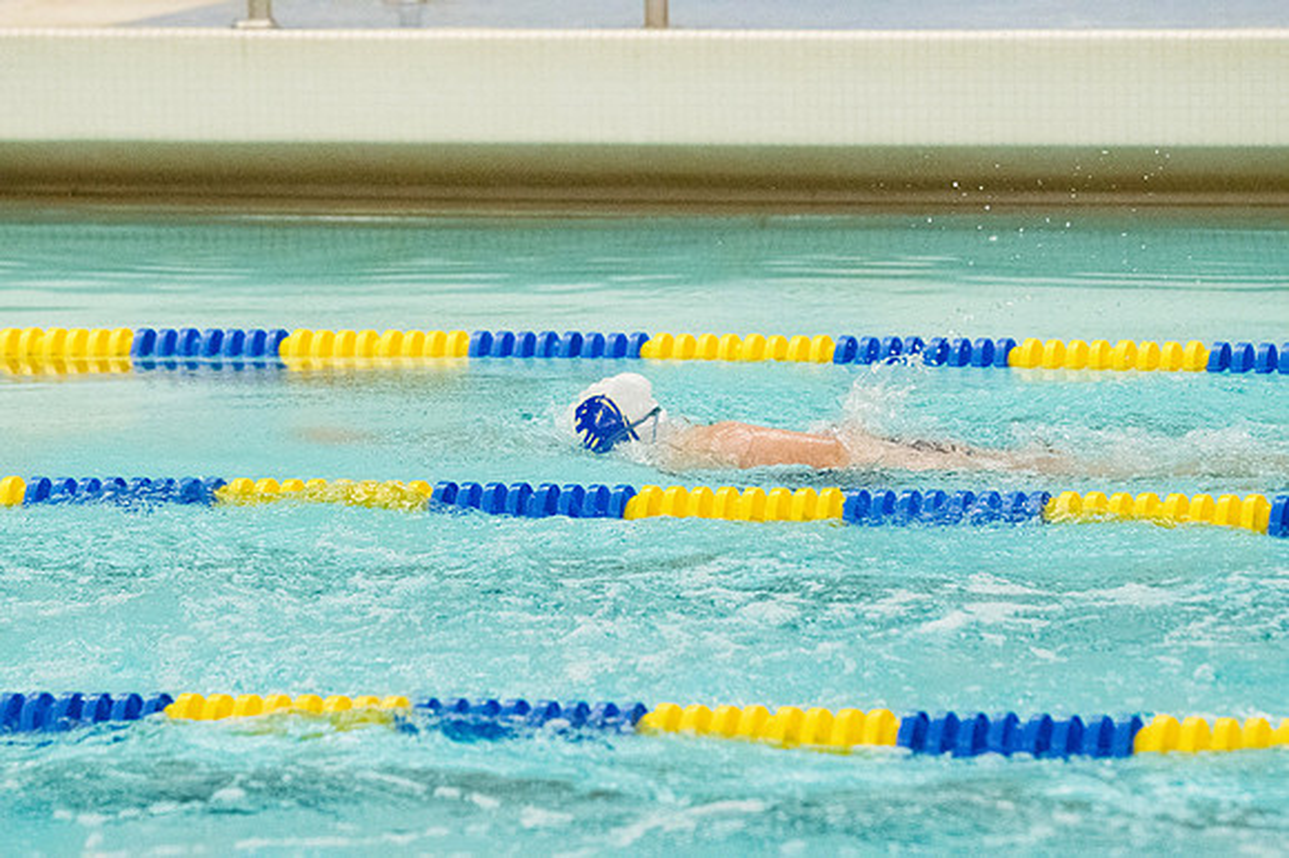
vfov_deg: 4.6
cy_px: 429
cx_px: 644
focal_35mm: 300
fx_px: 10735
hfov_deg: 6.9
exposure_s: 1/1250
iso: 8000
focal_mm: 200
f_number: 4.5
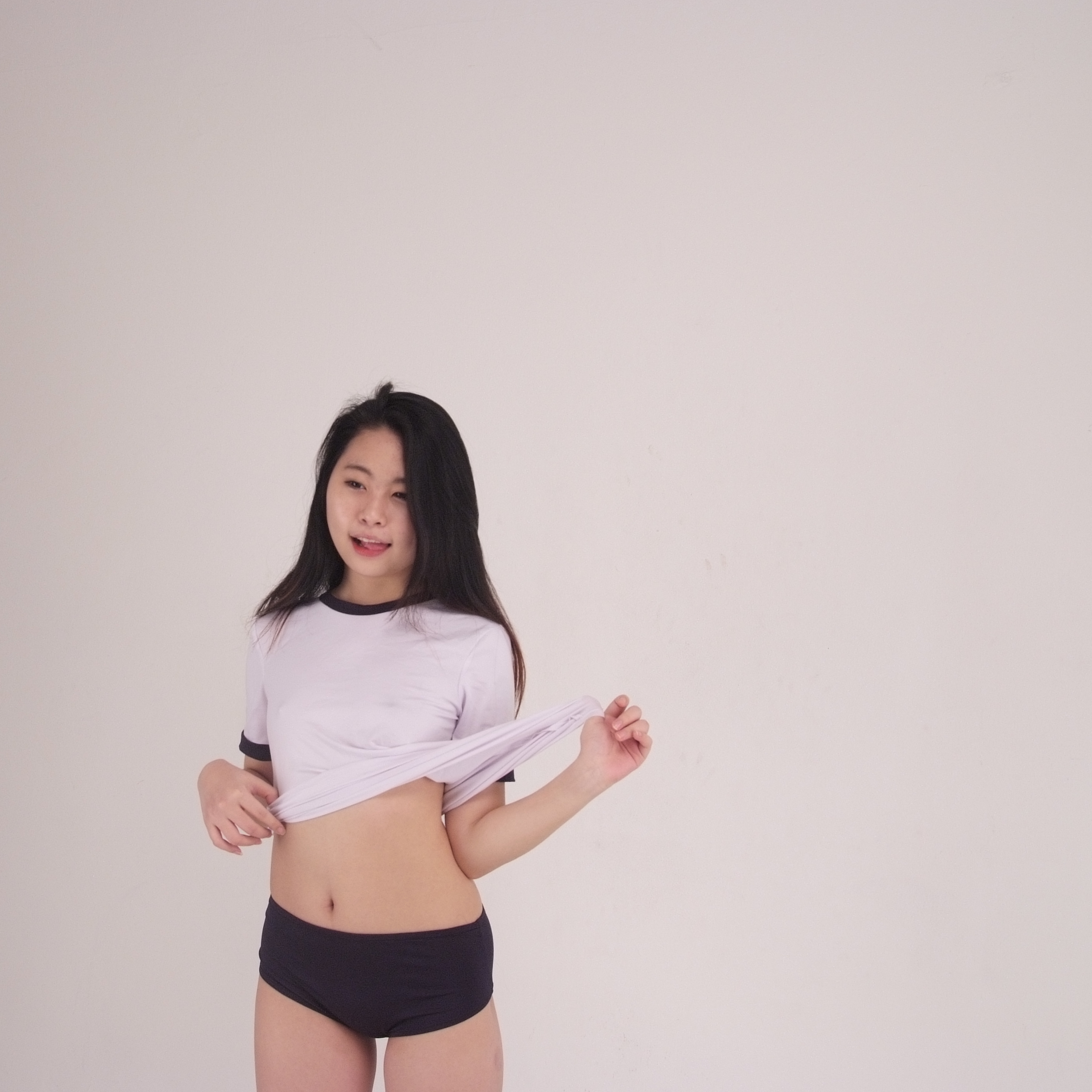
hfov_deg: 33.7
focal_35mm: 50
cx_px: 366
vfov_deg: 34.0
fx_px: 1785
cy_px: 546
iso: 640
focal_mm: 26
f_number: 5.6
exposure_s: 1/160
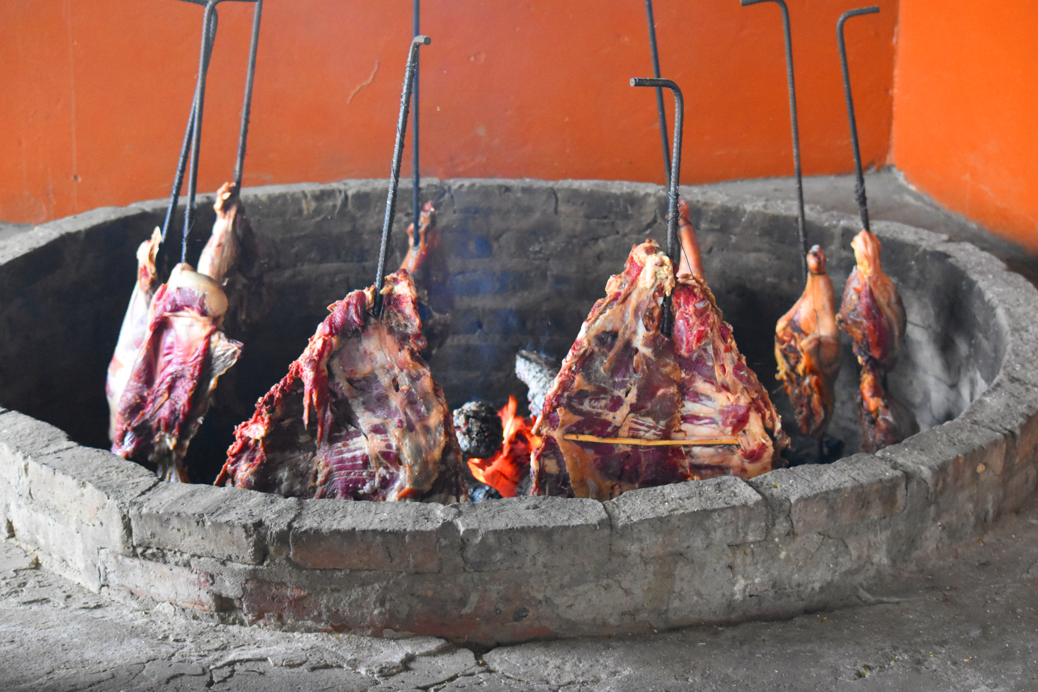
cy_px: 346
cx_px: 519
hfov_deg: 24.6
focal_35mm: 82
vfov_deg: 16.6
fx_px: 2379
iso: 4500
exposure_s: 1/60
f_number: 4.5
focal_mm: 55
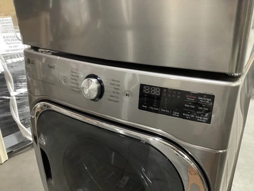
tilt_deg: -22.8
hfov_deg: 58.4
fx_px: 227
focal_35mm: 31
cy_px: 96
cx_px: 127
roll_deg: +0.3
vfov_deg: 45.4
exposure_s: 1/24
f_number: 2.4
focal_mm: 3.3
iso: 640
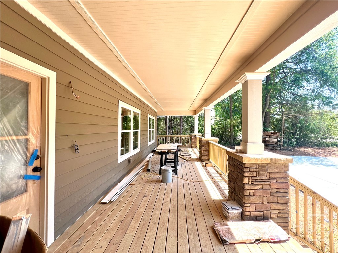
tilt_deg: -0.4
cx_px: 169
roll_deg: +0.2
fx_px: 127
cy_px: 126
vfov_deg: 89.9
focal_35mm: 13
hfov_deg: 106.2
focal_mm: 1.57
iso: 32
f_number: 1.8
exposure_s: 1/272
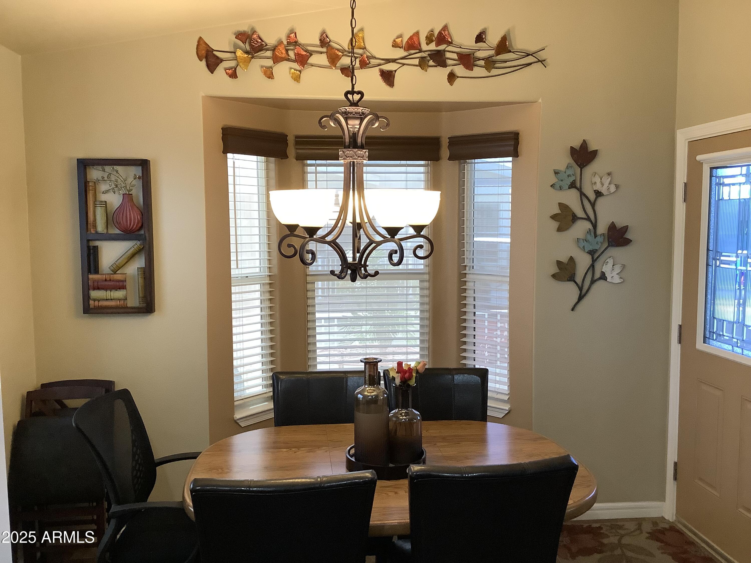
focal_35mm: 31
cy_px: 282
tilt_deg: -6.8
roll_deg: -0.1
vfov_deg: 45.4
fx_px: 673
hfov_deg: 58.4
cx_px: 376
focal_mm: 3.3
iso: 250
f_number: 2.4
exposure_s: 1/60
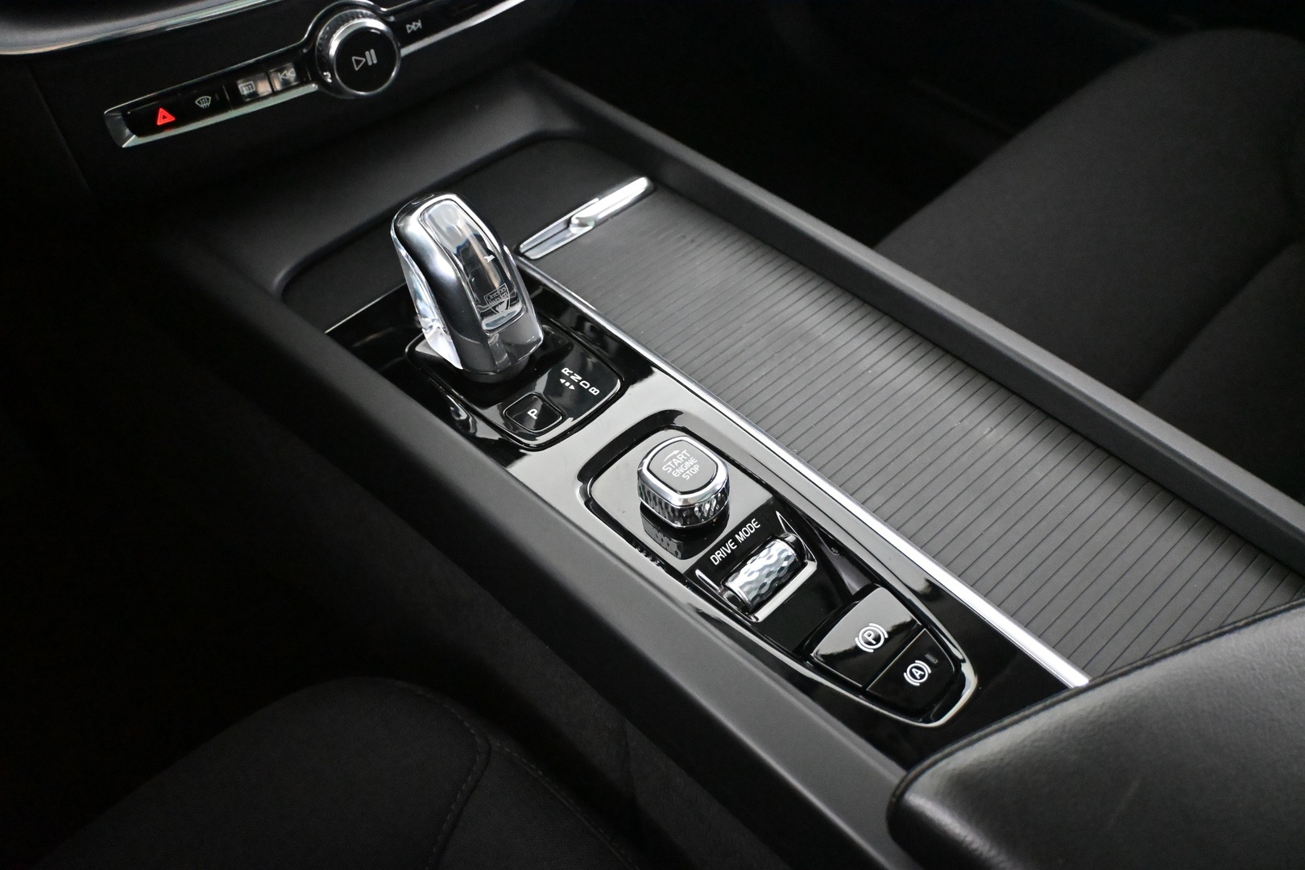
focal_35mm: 30
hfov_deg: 61.9
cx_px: 652
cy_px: 435
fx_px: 1087
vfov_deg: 43.6
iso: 11400
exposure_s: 1/60
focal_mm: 20
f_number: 3.8
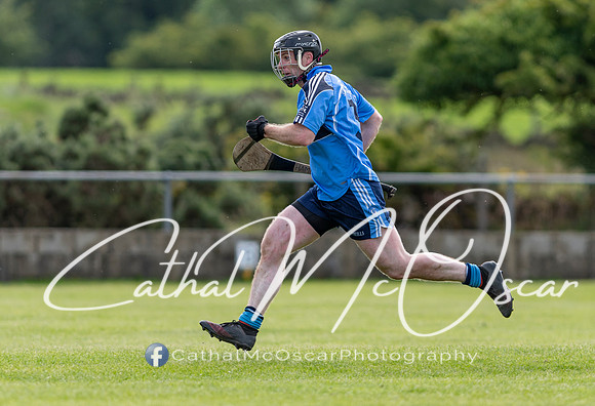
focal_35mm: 645
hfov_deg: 3.2
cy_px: 221
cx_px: 344
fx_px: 10746
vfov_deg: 2.2
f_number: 2.8
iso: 110
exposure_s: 1/1250
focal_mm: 300
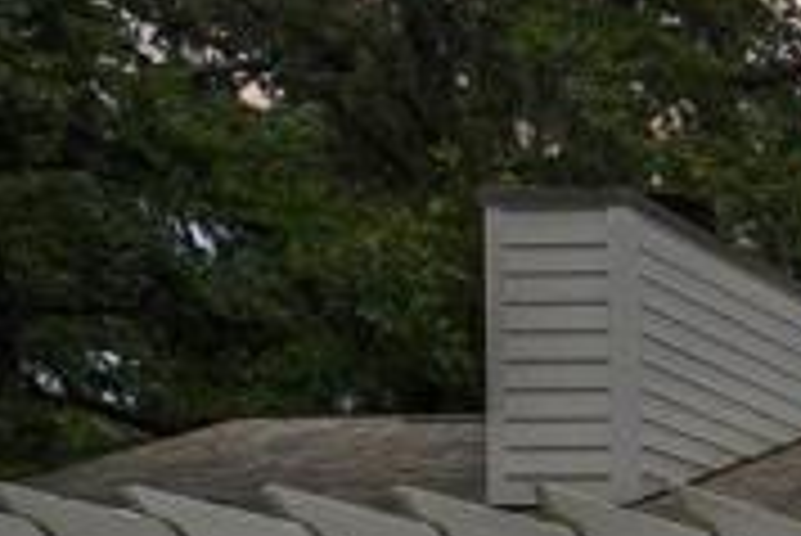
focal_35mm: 85
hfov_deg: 14.8
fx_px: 1893
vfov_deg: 14.1
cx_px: 1922
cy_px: 1000
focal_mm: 14
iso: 800
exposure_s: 1/2500
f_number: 8
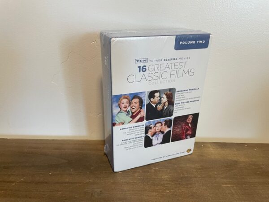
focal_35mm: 26
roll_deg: -1.2
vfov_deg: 53.1
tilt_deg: -23.9
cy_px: 101
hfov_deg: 67.3
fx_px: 202
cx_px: 134
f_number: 1.6
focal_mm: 4.2
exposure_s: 1/60
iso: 100
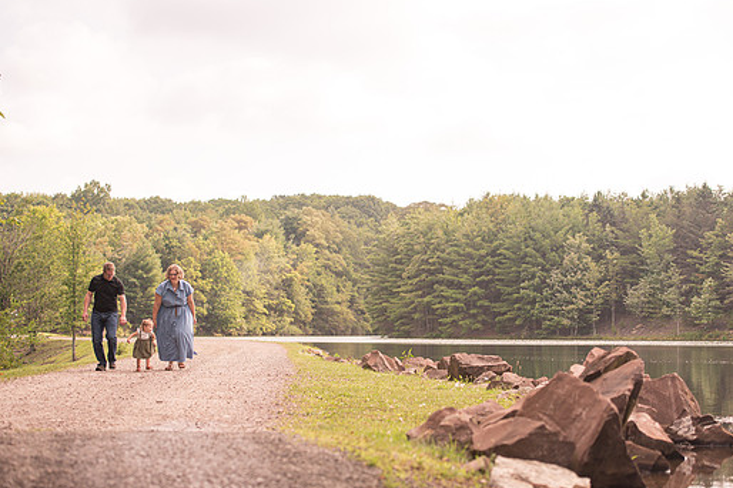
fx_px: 1628
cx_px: 391
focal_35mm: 80
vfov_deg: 17.0
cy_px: 220
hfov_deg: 25.4
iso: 400
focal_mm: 70
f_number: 3.2
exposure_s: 1/3200
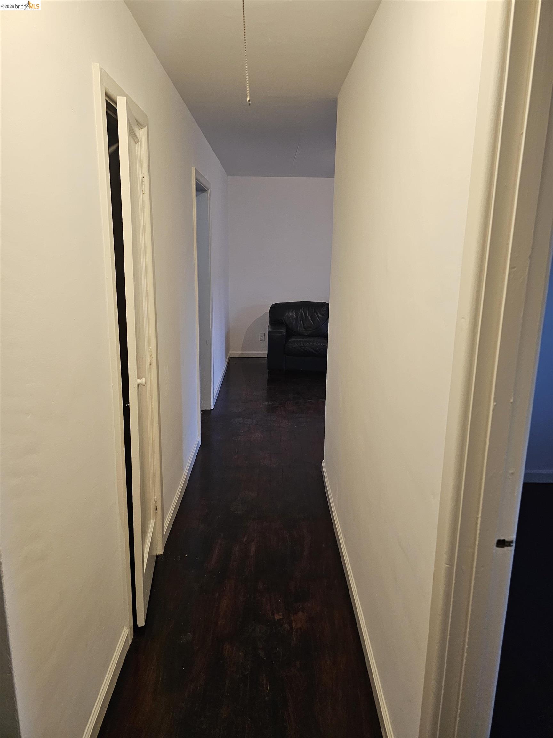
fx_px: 490
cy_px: 369
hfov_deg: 58.9
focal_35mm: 23
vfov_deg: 73.9
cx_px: 276
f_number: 1.7
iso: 320
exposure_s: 1/120
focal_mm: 6.3
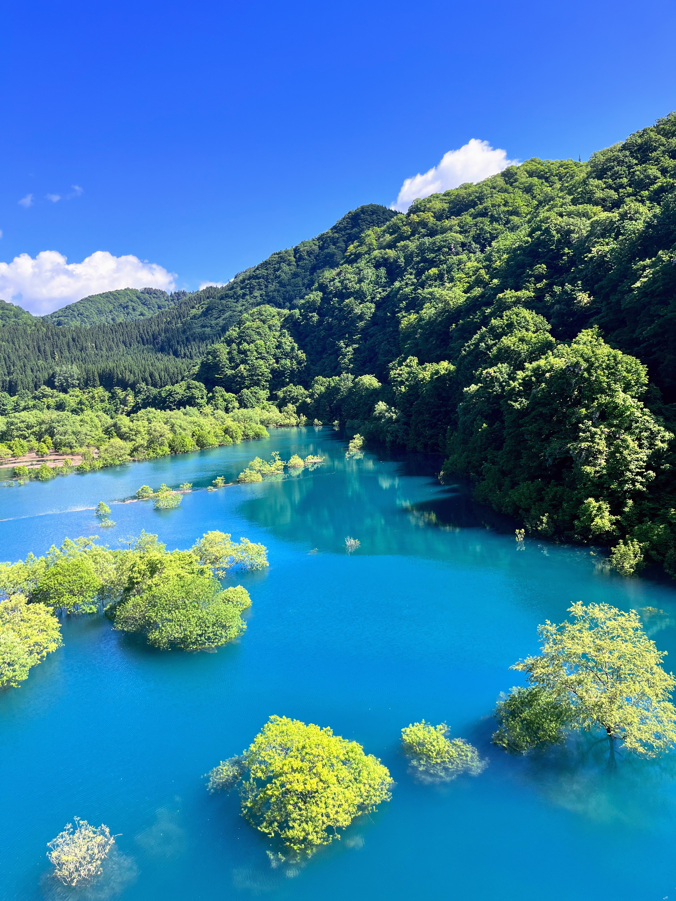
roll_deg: +2.5
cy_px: 450
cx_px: 338
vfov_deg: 67.3
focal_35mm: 26
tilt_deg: -6.2
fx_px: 677
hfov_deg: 53.1
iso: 50
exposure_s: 1/1477
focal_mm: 5.1
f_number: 1.6
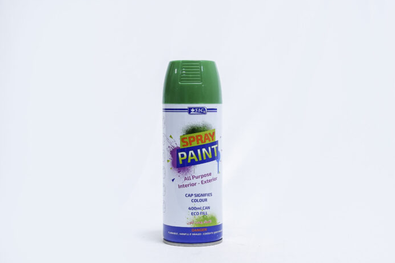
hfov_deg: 28.5
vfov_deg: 19.2
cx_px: 200
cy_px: 130
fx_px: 779
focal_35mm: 71
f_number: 9
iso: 3200
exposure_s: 1/200
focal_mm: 70
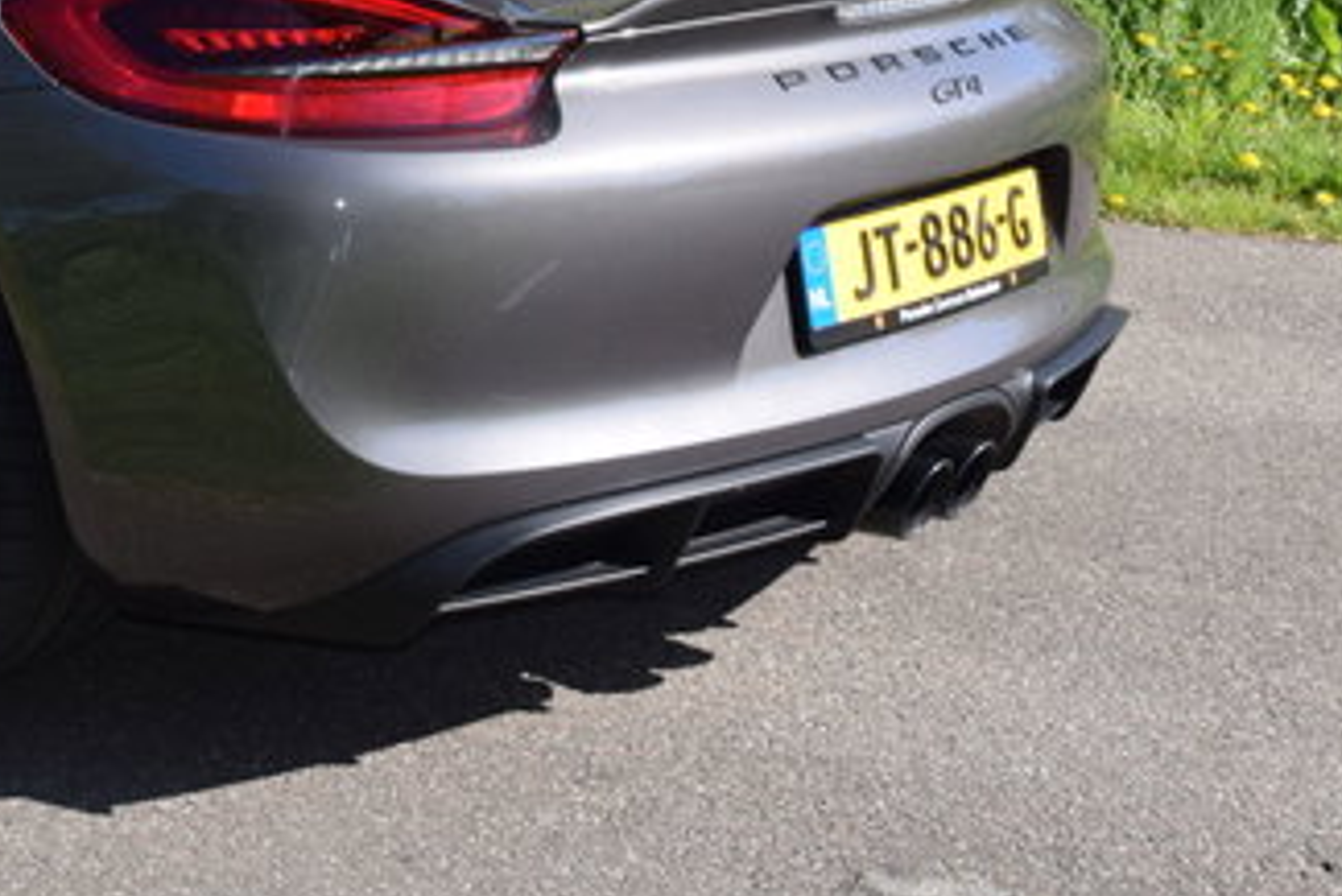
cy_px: -37
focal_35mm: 78
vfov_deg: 17.1
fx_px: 2909
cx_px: 64
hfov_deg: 25.0
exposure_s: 1/100
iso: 100
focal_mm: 22
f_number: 8
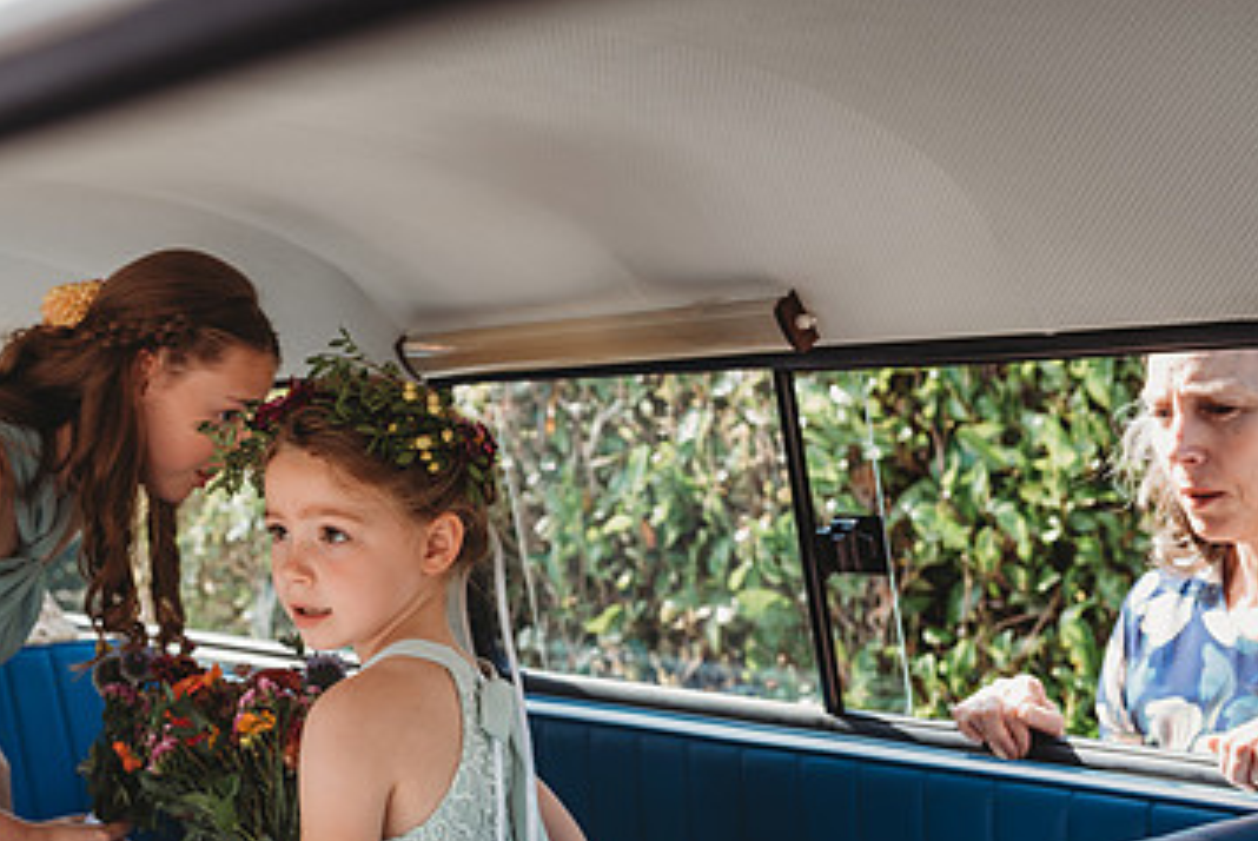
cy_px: 673
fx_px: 1993
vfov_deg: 23.5
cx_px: 286
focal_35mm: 57
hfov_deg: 34.2
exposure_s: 1/125
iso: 125
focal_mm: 35
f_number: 4.5
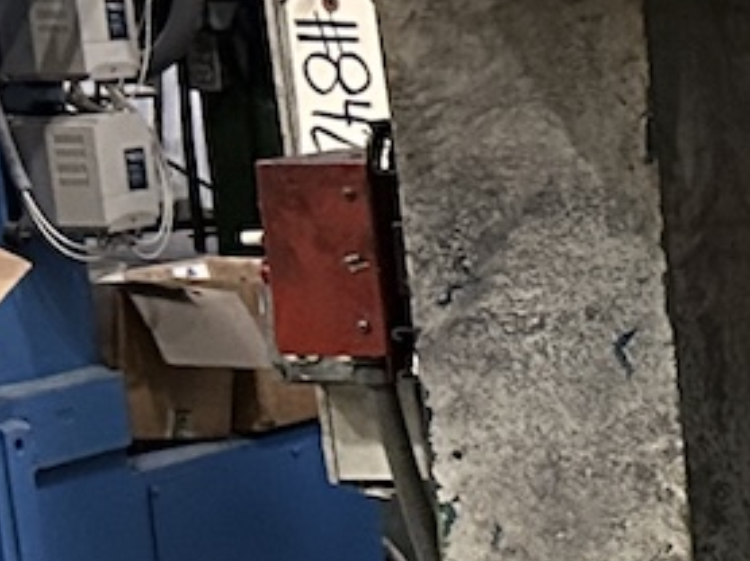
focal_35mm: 155
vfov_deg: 9.4
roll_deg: +1.4
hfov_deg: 10.5
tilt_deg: -14.4
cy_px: 744
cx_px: 1951
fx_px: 3355
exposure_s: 1/40
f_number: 1.5
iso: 640
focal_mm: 5.7
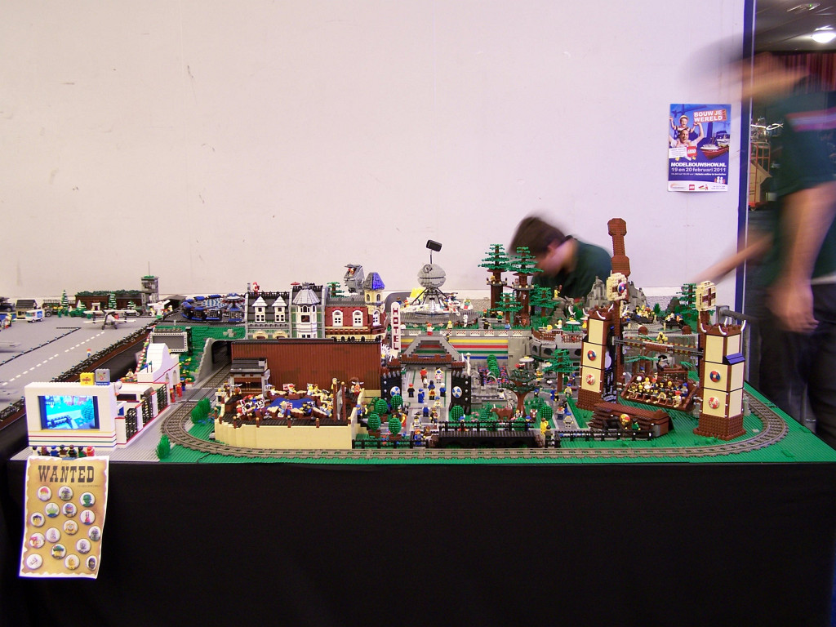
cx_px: 418
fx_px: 918
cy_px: 314
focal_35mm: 38
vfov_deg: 37.7
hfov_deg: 49.0
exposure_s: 1/2
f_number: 2.8
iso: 80
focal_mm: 6.3
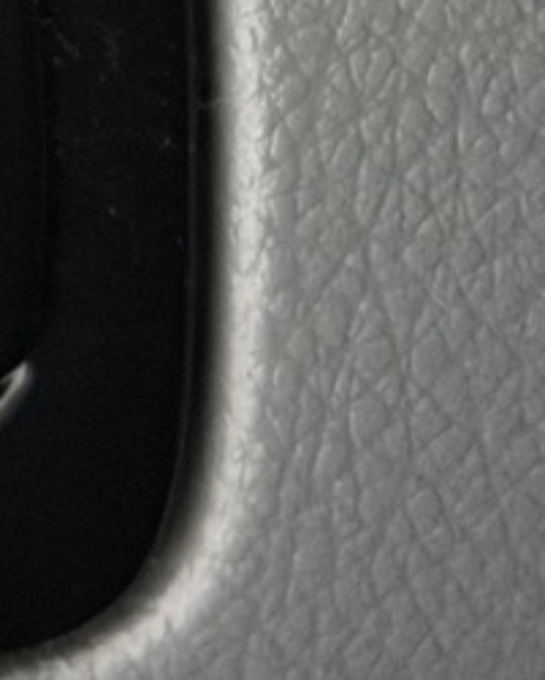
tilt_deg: -34.8
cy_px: -634
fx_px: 5420
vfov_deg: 7.0
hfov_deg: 5.4
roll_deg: +3.4
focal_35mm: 269
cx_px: -1171
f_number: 1.78
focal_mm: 6.76
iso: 640
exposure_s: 1/20
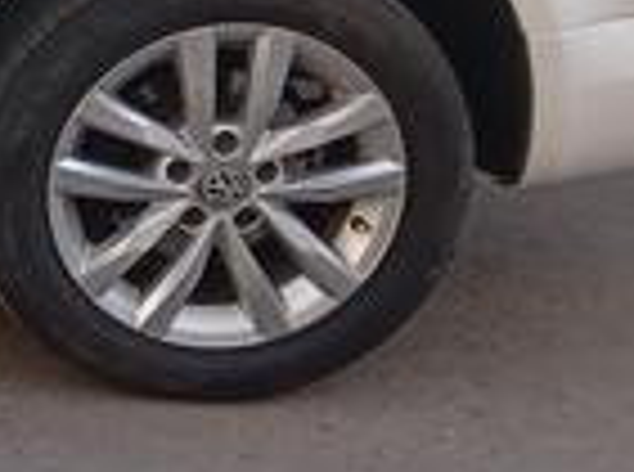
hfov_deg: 13.9
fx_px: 2119
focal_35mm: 116
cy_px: -173
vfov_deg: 12.3
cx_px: -706
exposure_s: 1/250
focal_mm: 3.38
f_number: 2.8
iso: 125
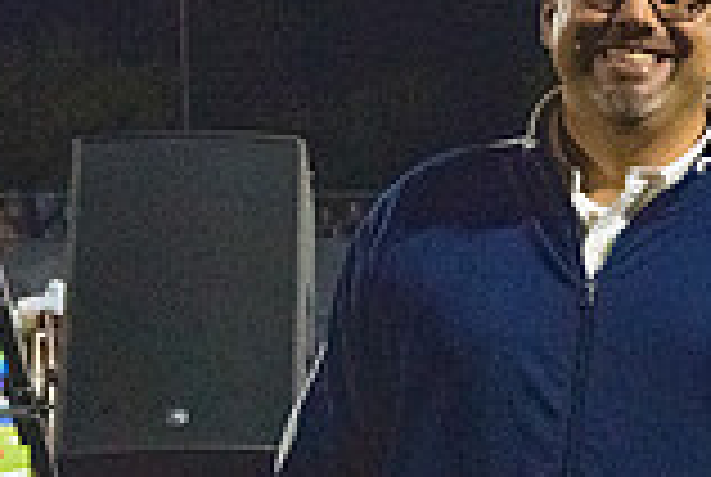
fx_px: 3265
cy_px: 398
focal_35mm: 165
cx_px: 1166
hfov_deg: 11.7
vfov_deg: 8.3
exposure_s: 1/500
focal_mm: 45
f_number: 5
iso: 8000
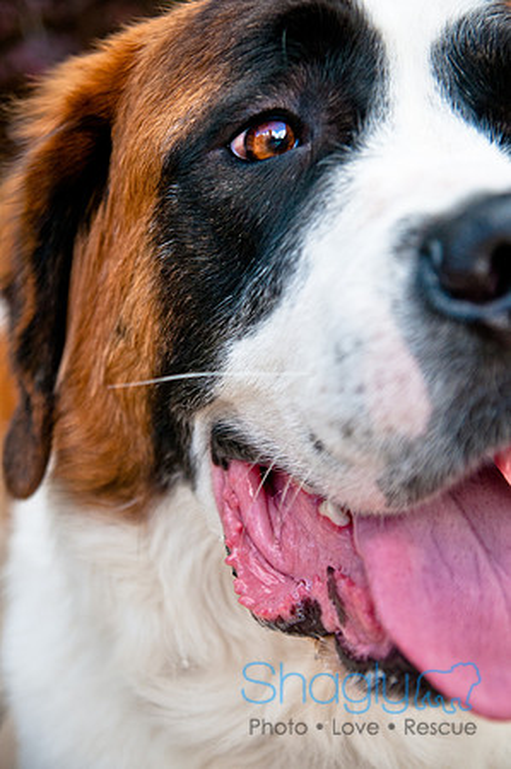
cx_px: 256
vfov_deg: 27.0
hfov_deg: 18.1
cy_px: 384
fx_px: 1600
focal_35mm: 75
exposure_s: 1/1000
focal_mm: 50
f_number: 3.2
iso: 400
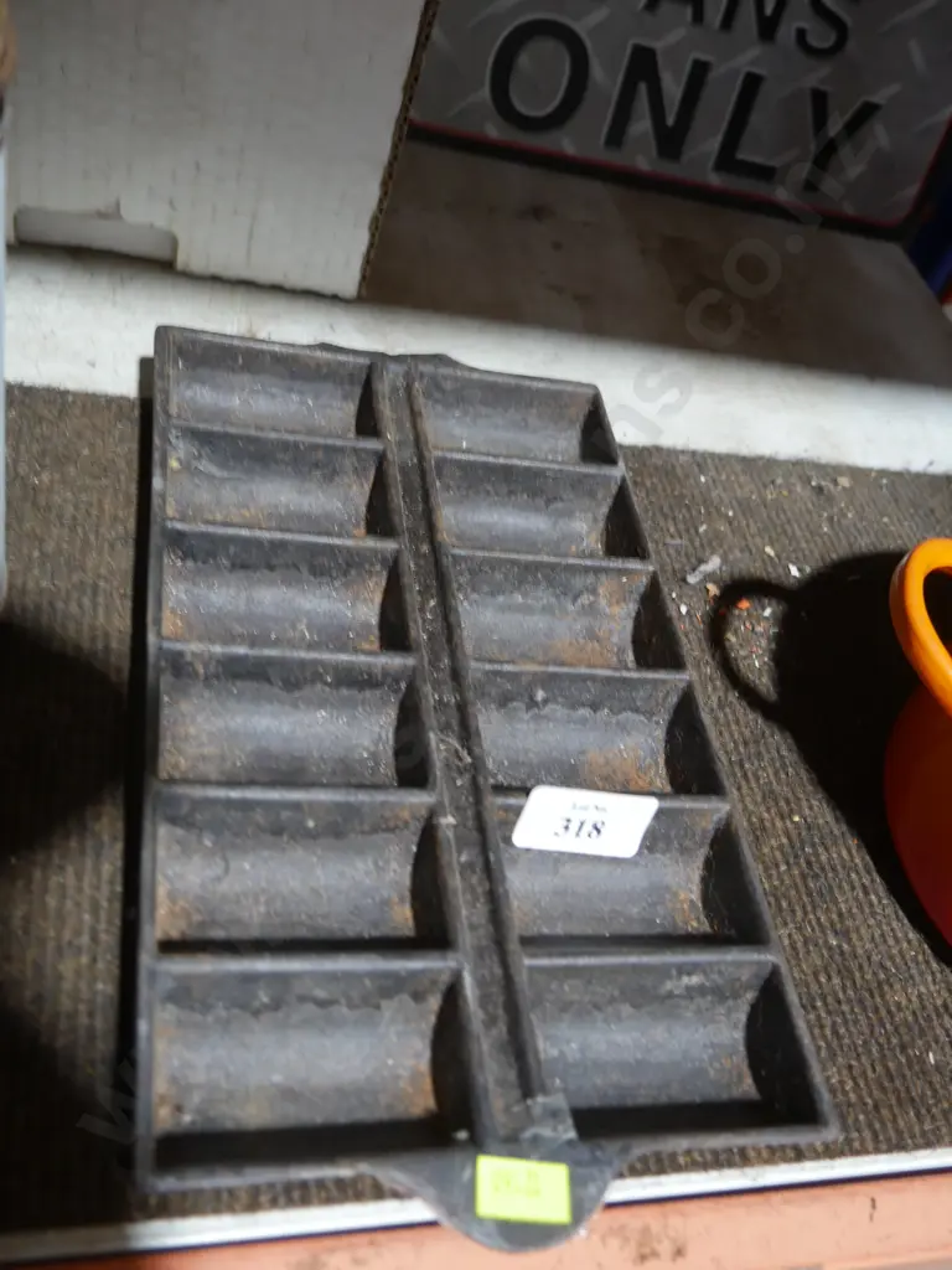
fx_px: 1173
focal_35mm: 32
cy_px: 635
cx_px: 476
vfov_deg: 56.8
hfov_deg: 44.2
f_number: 3.6
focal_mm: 16
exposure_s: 1/60
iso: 800
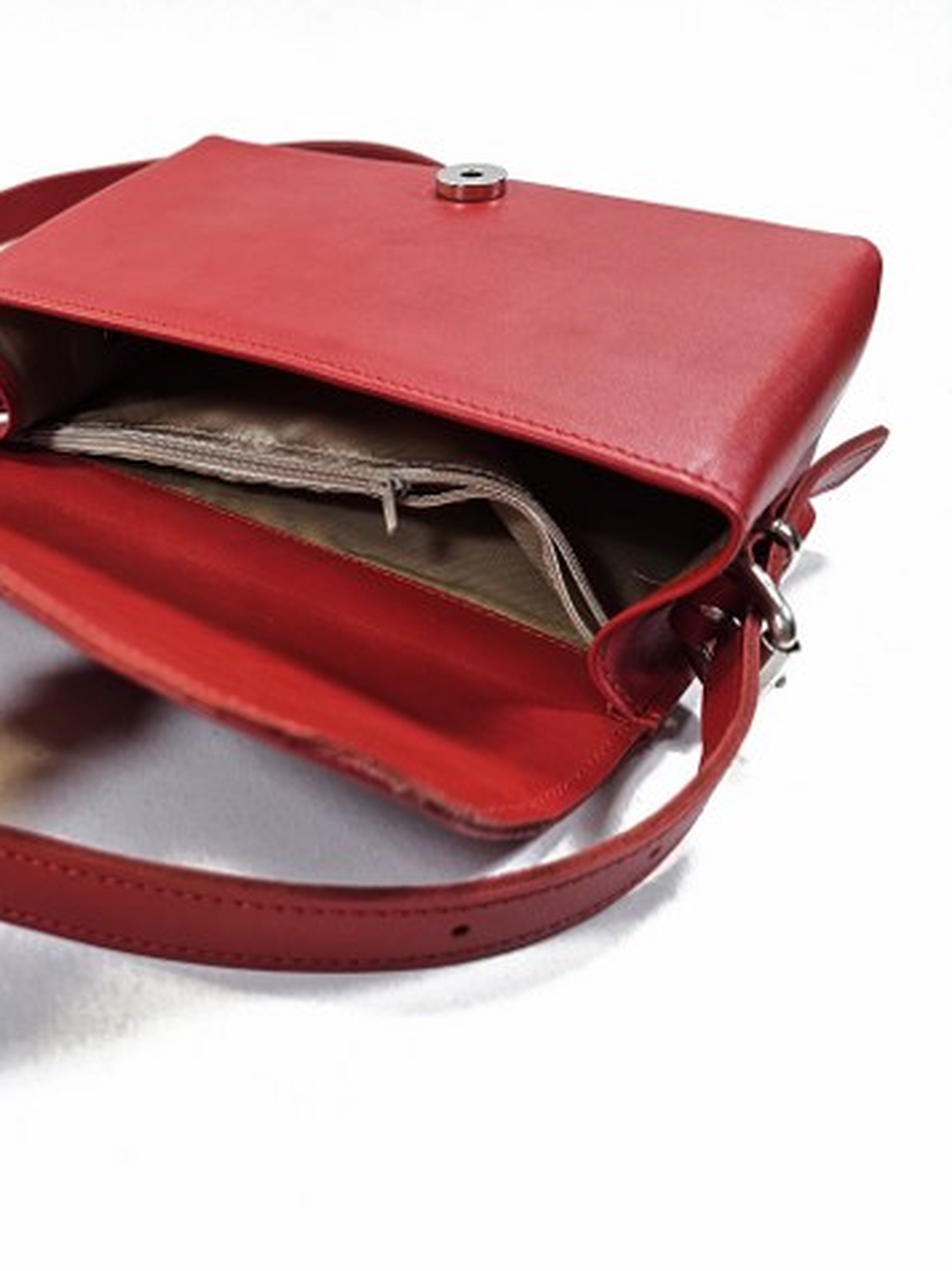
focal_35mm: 31
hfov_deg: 41.9
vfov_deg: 58.4
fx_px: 1137
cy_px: 631
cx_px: 102
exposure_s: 1/100
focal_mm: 6.3
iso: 16
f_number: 1.7
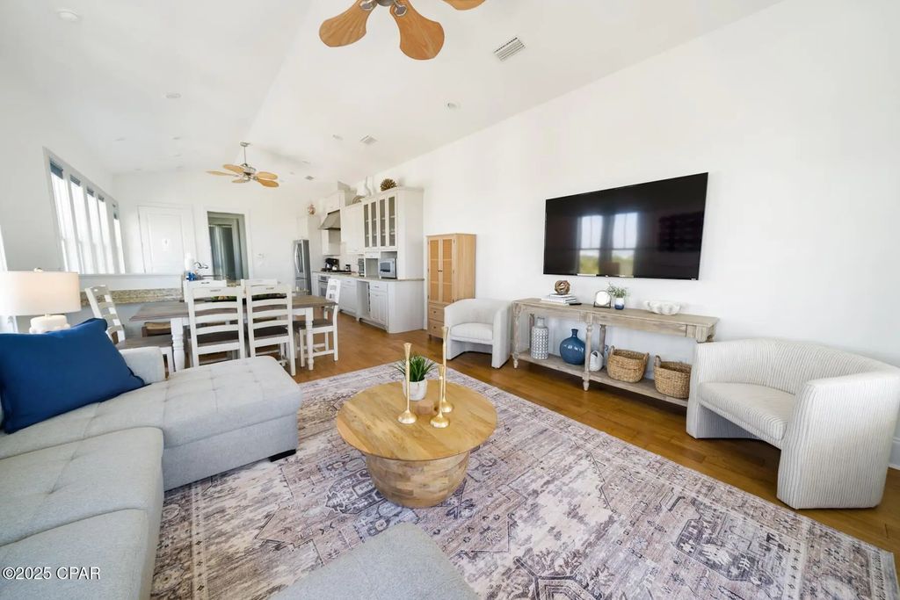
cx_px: 450
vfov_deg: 90.0
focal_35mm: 12
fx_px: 300
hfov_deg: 112.6
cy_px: 300
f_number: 7.1
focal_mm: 12
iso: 125
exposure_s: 1/4
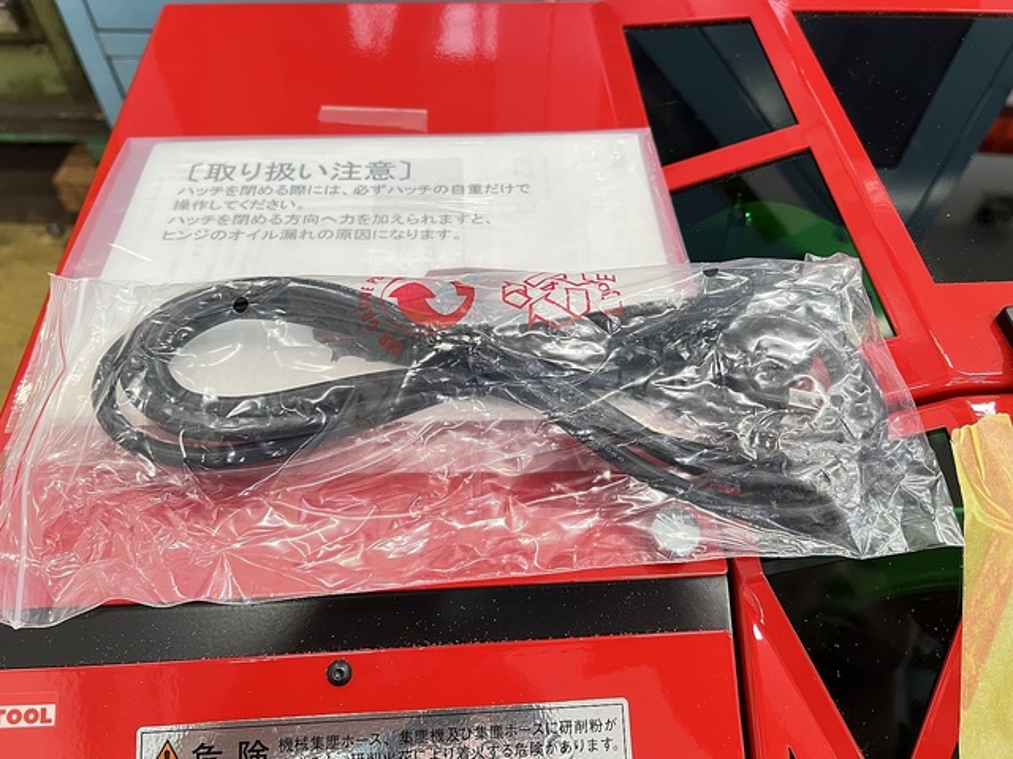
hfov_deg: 67.3
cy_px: 380
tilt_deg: -52.4
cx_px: 506
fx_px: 761
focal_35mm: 26
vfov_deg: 53.1
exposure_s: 1/60
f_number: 1.5
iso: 250
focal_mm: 5.7
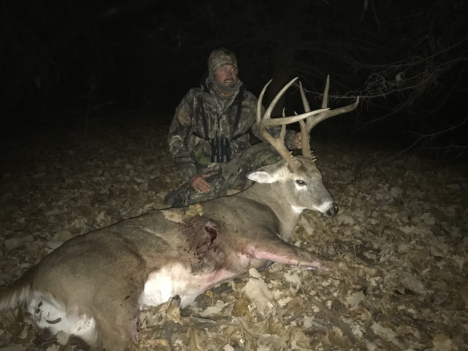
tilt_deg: +4.5
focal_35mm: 28
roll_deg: +0.8
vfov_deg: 49.7
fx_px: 379
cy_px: 176
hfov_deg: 63.4
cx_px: 234
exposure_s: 1/16
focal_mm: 3.99
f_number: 1.8
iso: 320
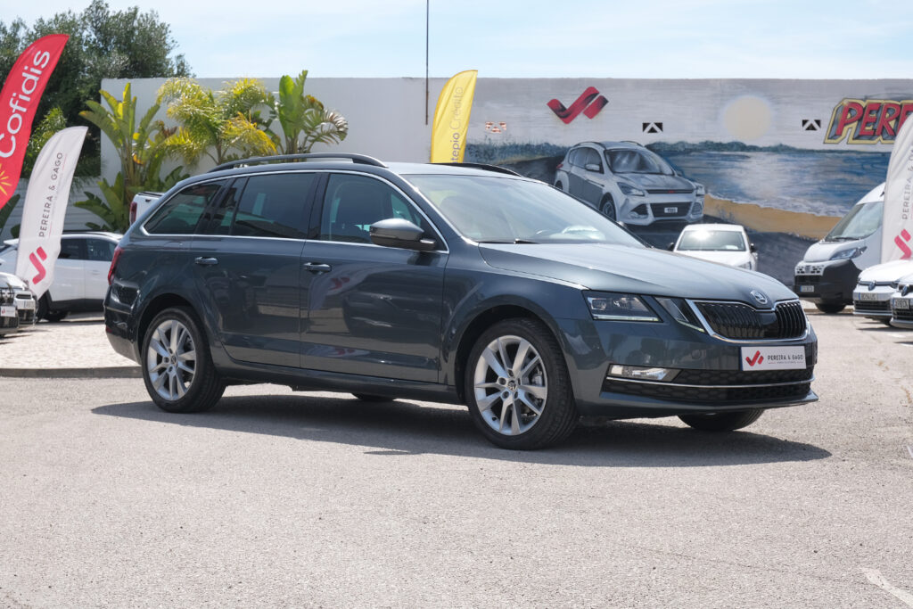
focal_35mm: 65
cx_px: 456
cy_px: 304
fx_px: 1649
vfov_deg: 20.9
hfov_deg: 31.0
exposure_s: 1/250
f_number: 9
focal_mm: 43.2
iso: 160
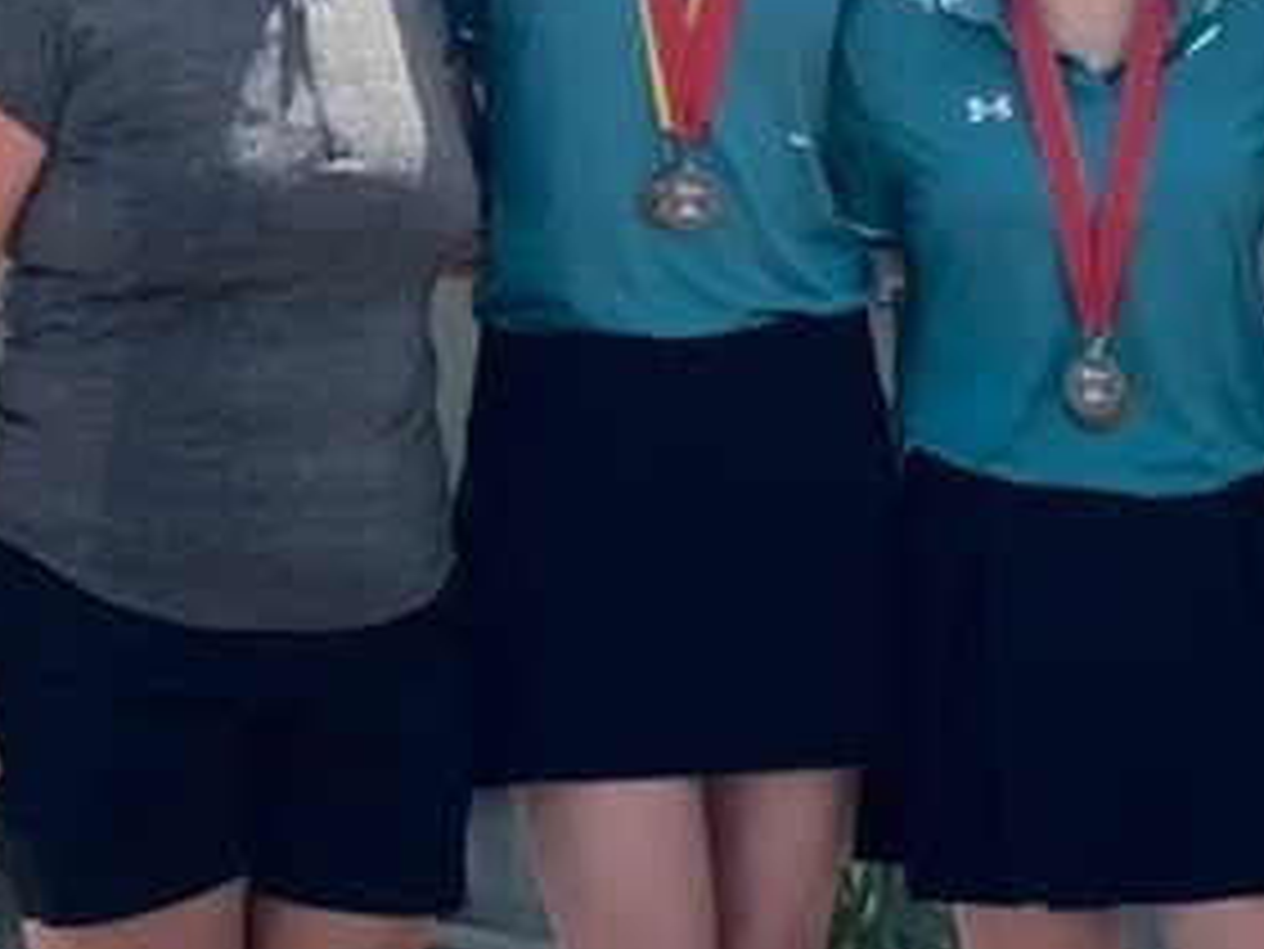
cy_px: 337
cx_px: 1912
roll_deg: +0.7
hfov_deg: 10.9
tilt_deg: -3.4
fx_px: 6393
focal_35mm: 175
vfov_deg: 8.5
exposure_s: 1/1984
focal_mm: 6.76
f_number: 1.78
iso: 64
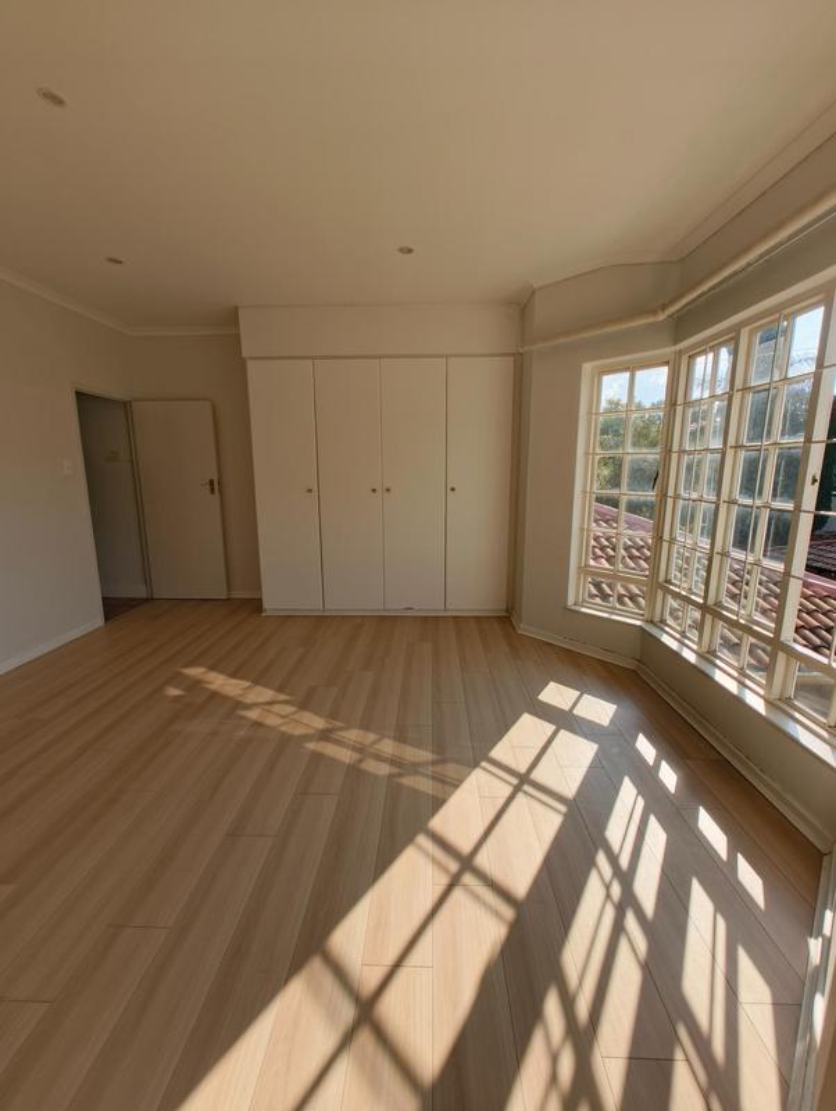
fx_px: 450
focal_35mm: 14
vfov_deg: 102.0
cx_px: 418
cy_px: 556
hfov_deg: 85.8
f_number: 2.2
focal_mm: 2.15
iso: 123
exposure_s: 1/100
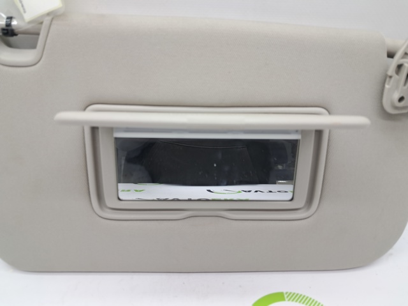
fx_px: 318
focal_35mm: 27
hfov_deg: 65.4
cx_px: 204
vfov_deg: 51.3
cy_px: 153
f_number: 1.8
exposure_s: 1/50
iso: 50
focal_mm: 4
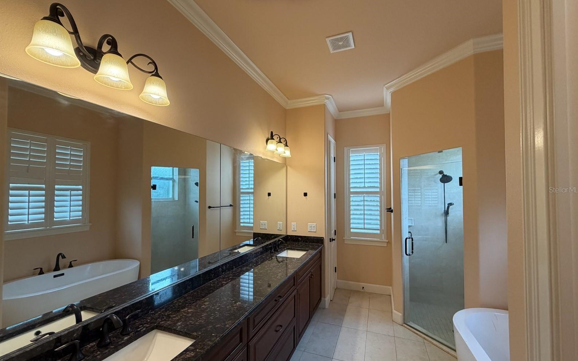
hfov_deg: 101.5
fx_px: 236
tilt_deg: +1.4
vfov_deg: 74.7
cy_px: 189
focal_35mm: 15
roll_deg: +0.1
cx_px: 291
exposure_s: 1/120
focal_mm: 2.22
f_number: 2.2
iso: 200
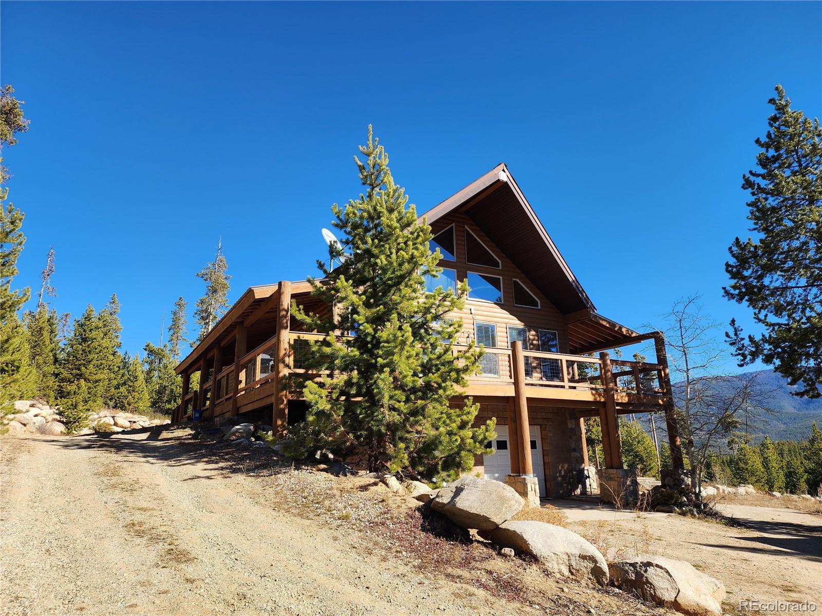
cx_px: 411
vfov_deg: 58.9
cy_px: 308
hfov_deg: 73.9
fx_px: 546
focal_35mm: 23
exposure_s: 1/652
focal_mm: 6.4
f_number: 1.8
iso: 12
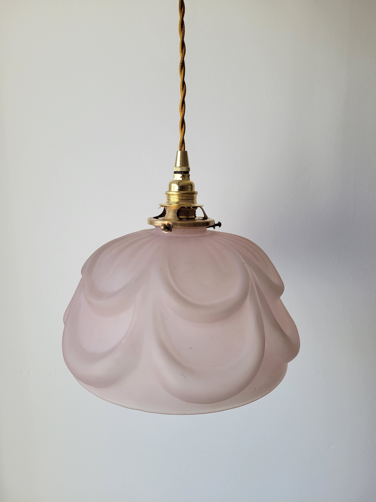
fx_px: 377
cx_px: 188
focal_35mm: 26
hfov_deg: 53.1
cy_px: 251
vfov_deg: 67.3
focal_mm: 5.4
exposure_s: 1/192
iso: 40
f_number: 1.8
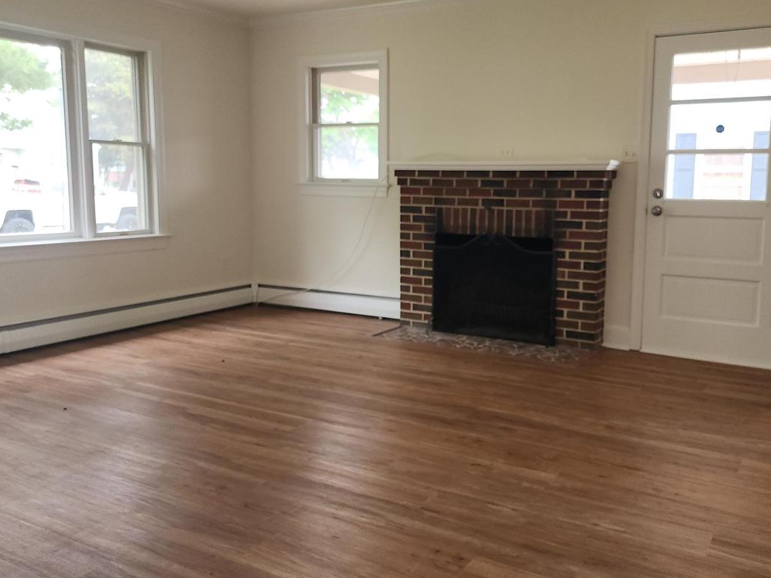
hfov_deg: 56.7
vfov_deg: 44.1
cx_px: 431
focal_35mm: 32
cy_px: 263
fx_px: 713
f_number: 1.8
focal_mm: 6.4
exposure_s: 1/60
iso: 80
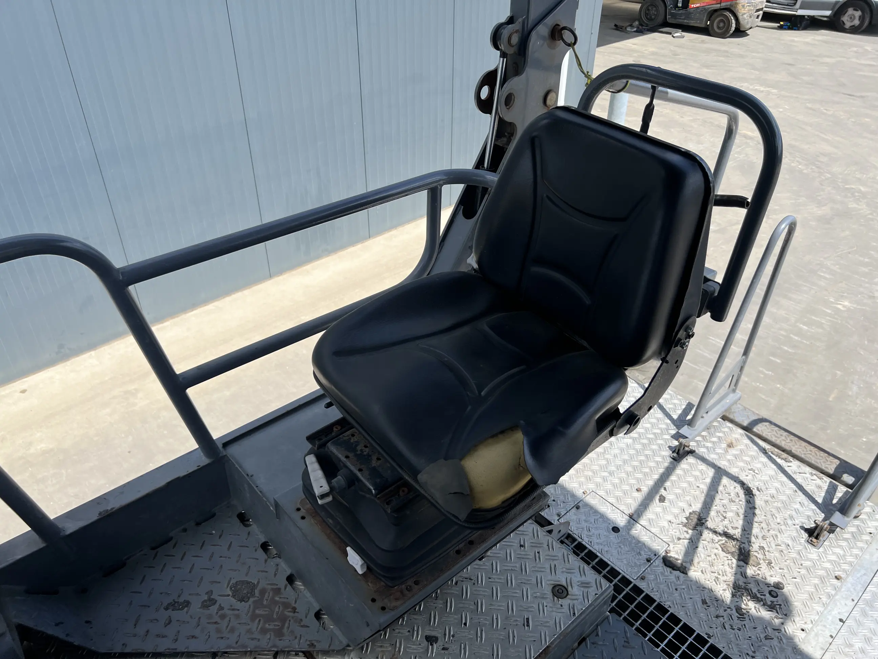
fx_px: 659
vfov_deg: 53.1
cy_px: 330
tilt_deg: -32.9
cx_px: 439
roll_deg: +0.8
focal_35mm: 26
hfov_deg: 67.3
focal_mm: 5.7
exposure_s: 1/2457
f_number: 1.5
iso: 50
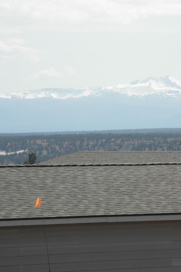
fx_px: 2089
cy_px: 137
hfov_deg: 5.0
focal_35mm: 277
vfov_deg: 7.4
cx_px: 155
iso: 64
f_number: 5.9
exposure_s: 1/320
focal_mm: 35
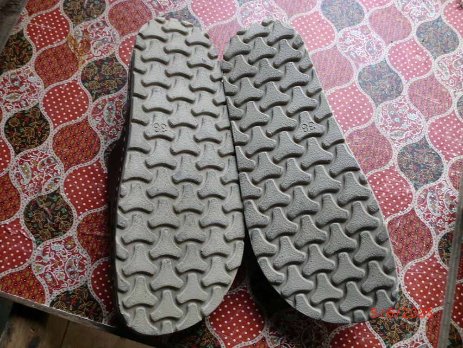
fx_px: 468
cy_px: 174
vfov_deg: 40.7
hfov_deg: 52.6
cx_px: 232
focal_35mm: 35
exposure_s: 1/60
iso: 125
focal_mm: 6.3
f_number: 3.1
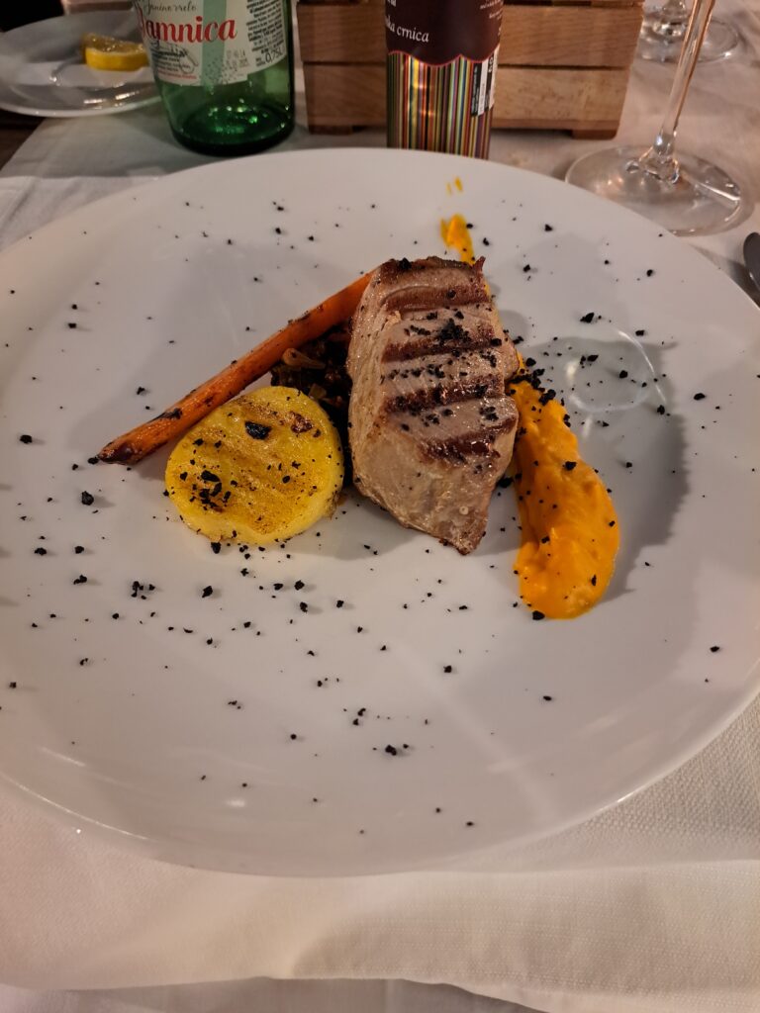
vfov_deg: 71.6
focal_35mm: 24
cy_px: 506
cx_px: 380
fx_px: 703
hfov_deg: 56.8
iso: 640
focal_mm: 5.23
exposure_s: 1/20
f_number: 1.8
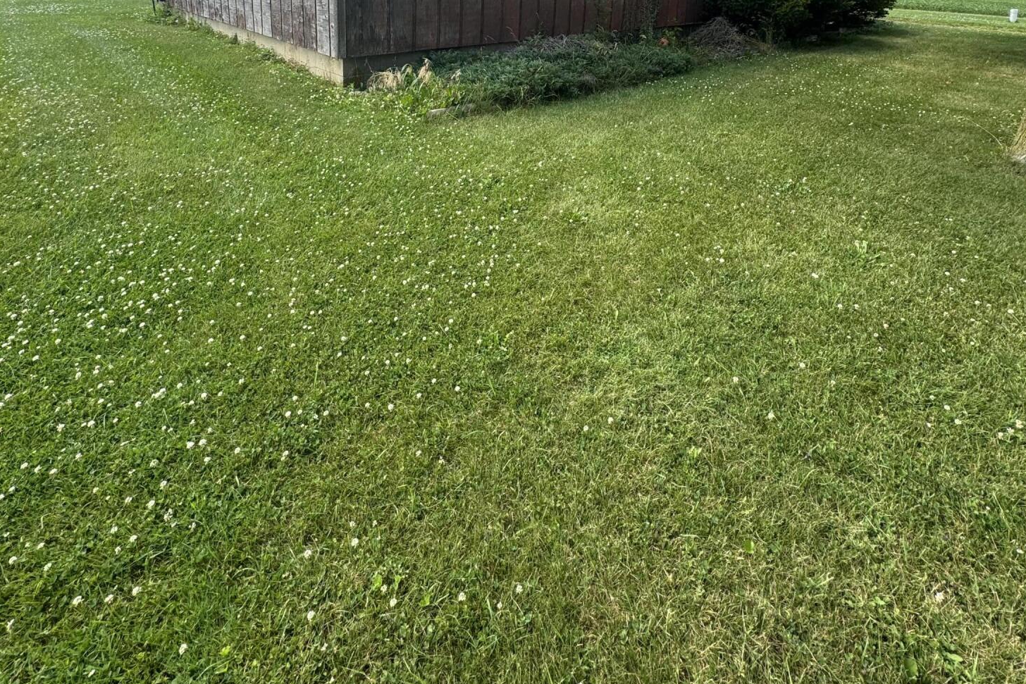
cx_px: 526
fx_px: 570
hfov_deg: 84.0
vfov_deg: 53.0
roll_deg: +0.6
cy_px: 49
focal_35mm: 20
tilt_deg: -8.6
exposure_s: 1/233
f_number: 2.2
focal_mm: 2.22
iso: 40
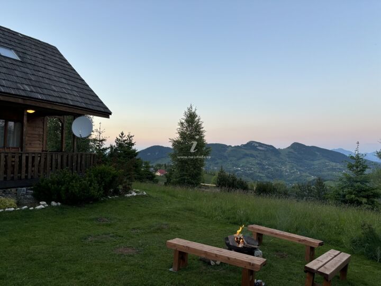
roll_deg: -2.1
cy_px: 143
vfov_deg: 53.1
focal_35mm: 26
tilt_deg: +1.2
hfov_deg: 67.3
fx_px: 286
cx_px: 190
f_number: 1.6
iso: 100
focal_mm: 5.96
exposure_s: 1/121
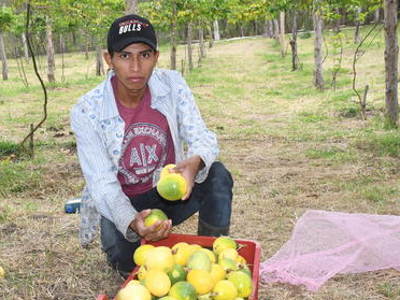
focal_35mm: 62
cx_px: 170
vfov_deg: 23.6
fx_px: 716
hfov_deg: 31.1
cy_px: 173
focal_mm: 32
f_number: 13
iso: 500
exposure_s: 1/125
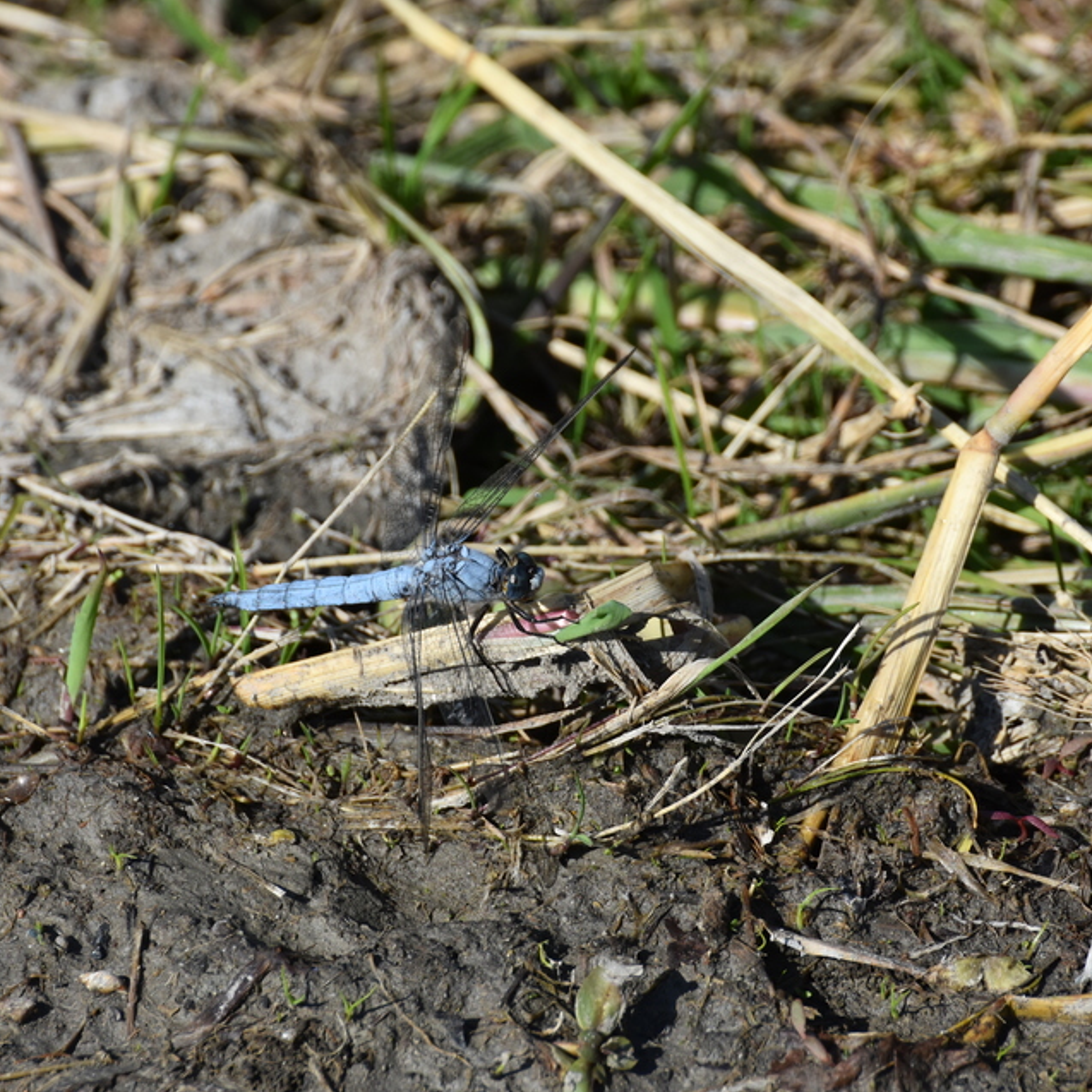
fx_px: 20558
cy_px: 547
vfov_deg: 3.0
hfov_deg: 3.0
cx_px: 576
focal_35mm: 576
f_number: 8
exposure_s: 1/1000
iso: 400
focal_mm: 300
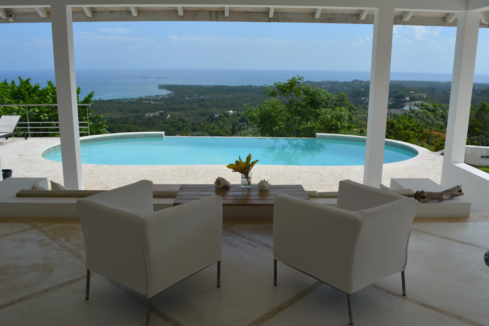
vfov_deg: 43.6
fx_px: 407
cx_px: 244
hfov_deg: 61.9
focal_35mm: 30
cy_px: 163
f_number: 9
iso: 100
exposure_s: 1/320
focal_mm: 20
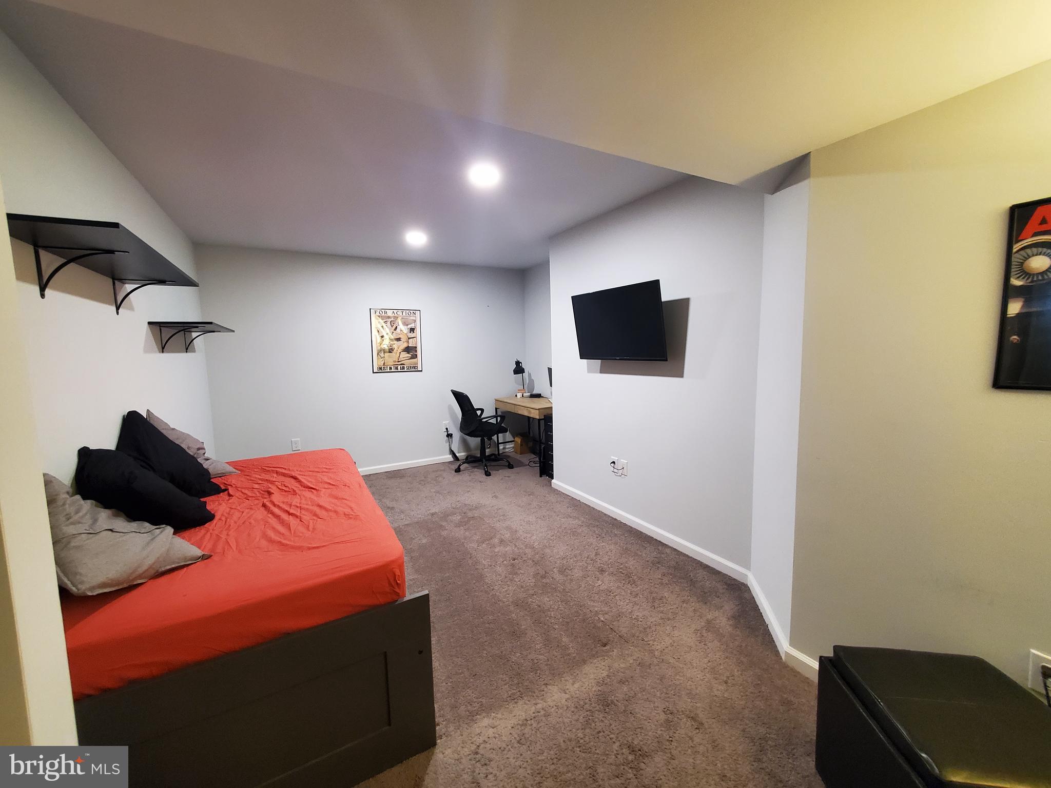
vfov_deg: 89.9
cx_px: 526
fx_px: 395
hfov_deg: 106.2
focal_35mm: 13
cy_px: 394
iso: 500
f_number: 2.2
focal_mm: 1.8
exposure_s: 1/30
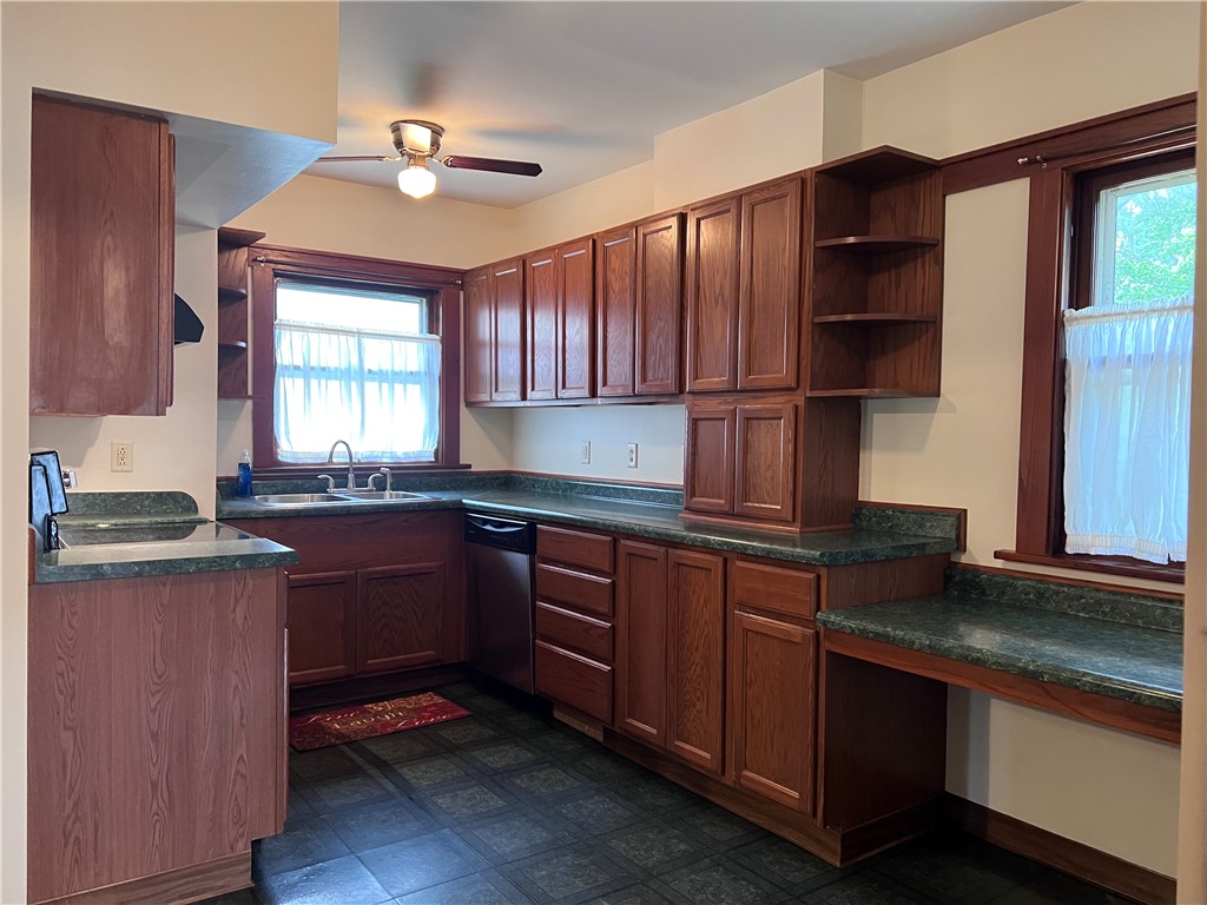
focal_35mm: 26
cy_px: 452
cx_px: 604
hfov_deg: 67.3
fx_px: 907
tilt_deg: -4.1
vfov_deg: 53.1
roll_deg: -0.6
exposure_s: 1/60
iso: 500
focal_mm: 5.7
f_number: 1.5
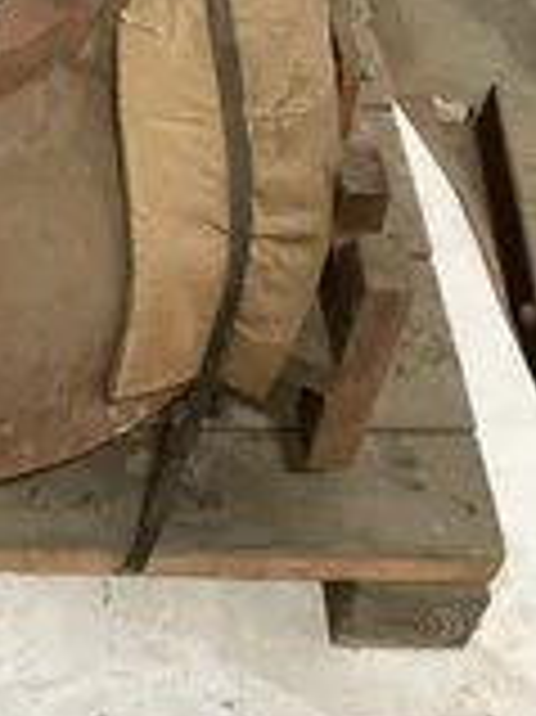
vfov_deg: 24.1
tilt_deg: -46.8
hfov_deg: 17.8
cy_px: 23
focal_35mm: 78
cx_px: -135
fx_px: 1613
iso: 320
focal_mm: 3.3
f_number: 2.4
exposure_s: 1/50
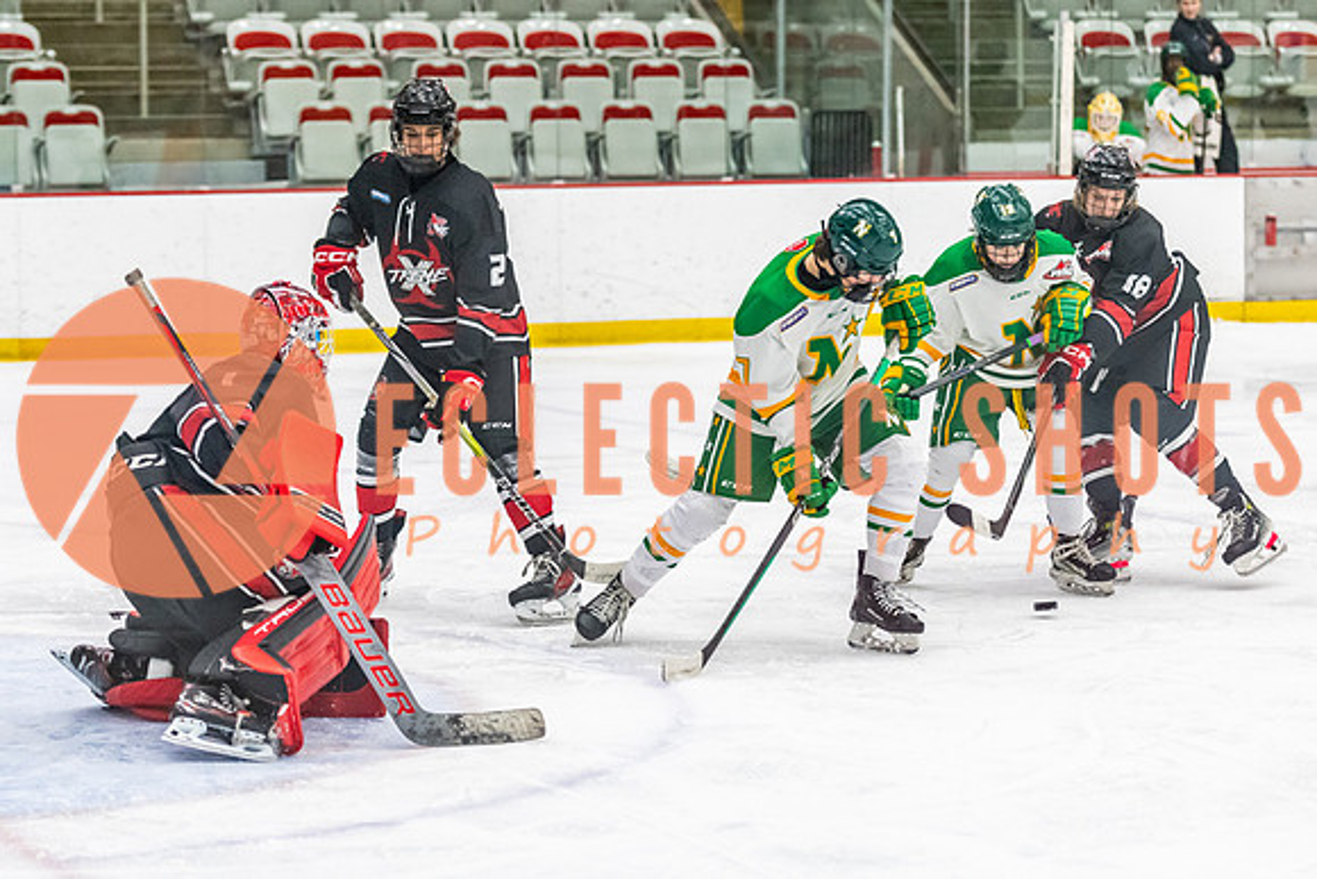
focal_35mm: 118
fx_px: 4310
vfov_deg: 11.6
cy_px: 364
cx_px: 635
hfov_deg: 17.4
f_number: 2.8
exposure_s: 1/640
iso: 4000
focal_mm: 86
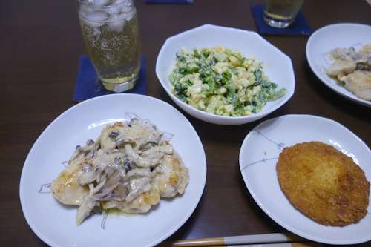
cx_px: 186
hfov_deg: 65.5
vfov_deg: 46.4
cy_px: 124
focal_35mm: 28
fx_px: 288
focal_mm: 10.4
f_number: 1.8
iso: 800
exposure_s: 1/125
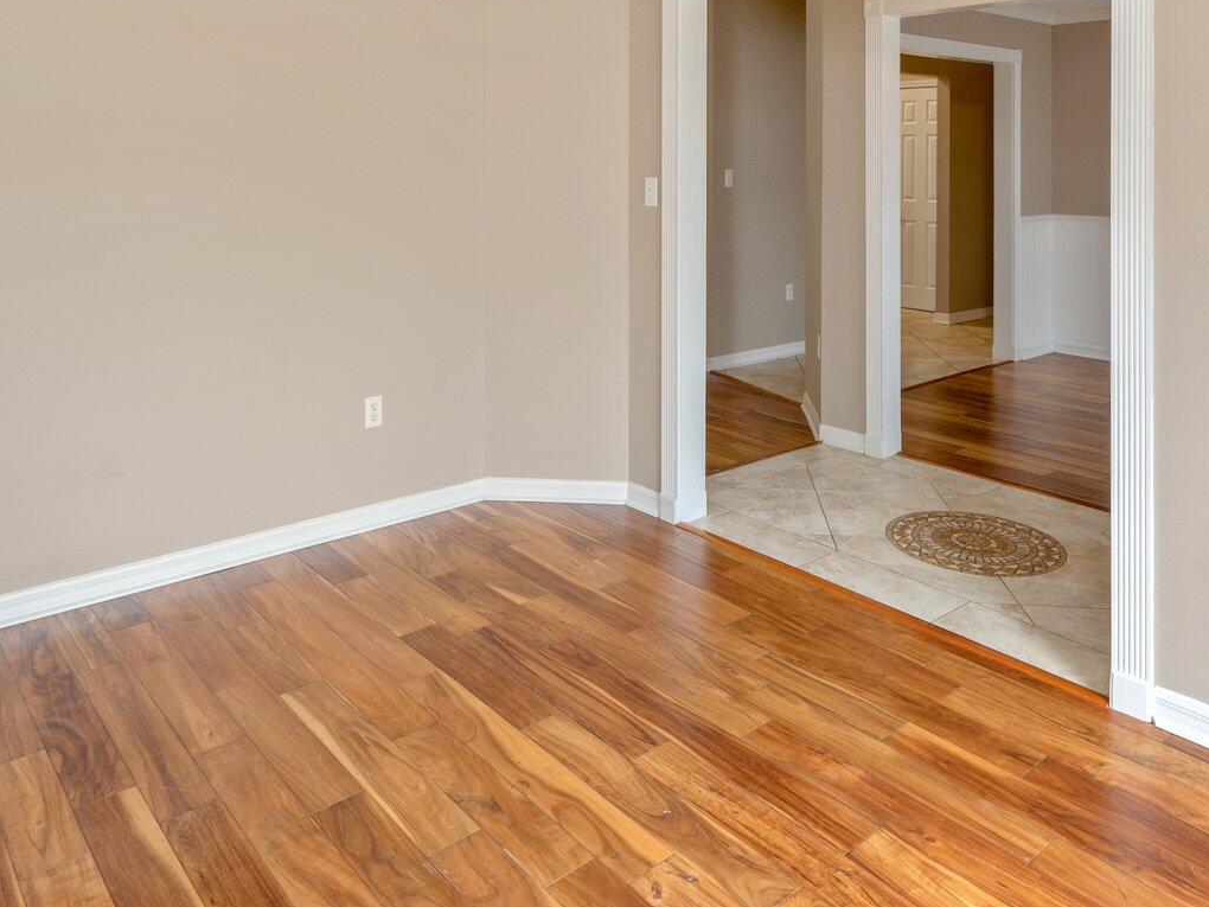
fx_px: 943
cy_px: 205
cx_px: 587
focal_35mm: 27
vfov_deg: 48.9
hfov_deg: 65.3
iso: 250
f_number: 8
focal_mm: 14
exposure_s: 1/25
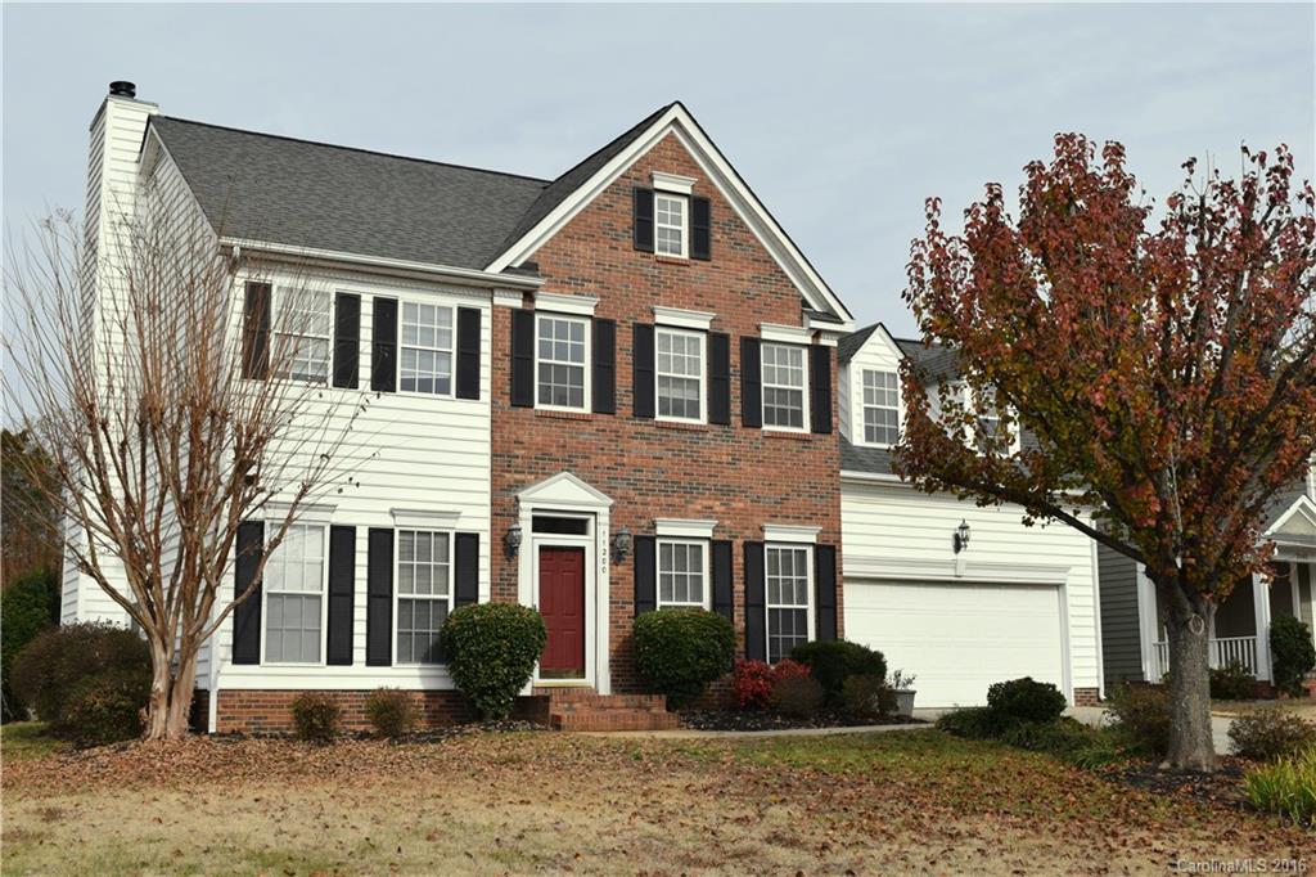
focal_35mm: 44
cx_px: 658
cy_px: 438
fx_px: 1590
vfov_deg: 30.8
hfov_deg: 45.0
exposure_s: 1/500
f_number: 10
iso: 200
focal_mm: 29
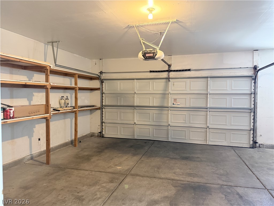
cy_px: 103
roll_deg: -0.2
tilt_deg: -1.5
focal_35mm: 24
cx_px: 137
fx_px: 190
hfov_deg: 71.6
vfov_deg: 56.8
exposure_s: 1/60
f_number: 1.78
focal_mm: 6.76
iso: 500
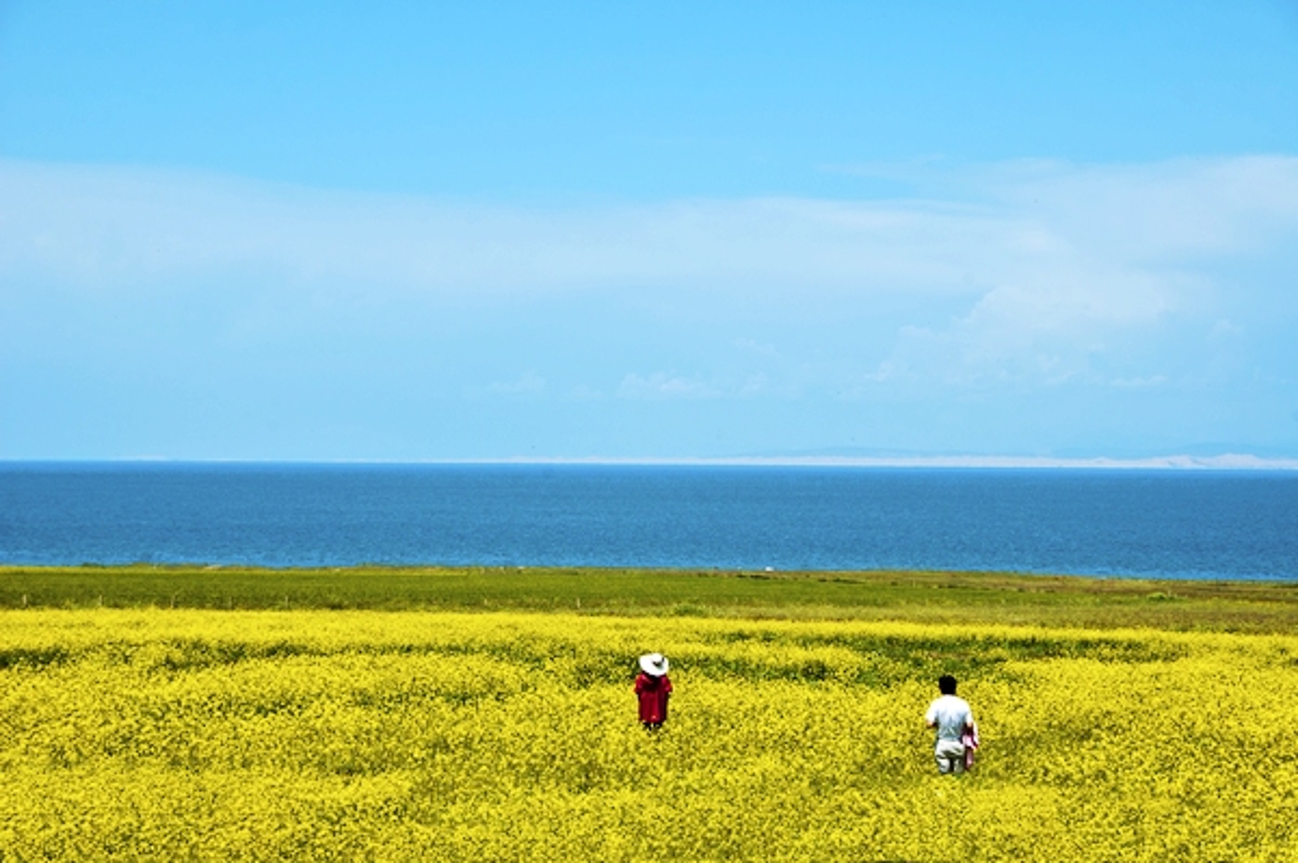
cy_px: 432
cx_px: 649
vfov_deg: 13.0
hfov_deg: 19.5
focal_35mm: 105
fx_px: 3783
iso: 200
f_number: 11
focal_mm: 70
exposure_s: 1/320
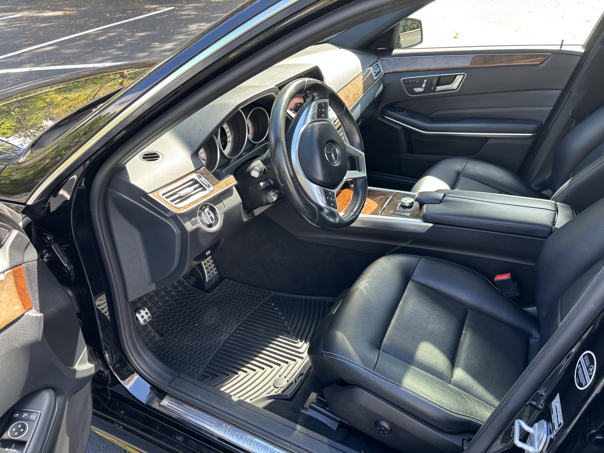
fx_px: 454
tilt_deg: -31.2
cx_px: 302
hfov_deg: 67.3
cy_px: 226
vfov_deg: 53.1
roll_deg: +2.5
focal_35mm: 26
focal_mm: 5.96
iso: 64
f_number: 1.6
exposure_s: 1/121
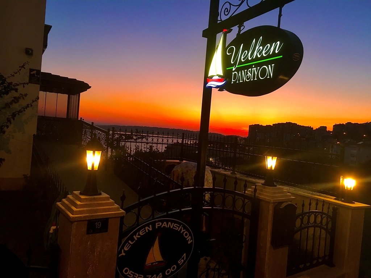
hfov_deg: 61.7
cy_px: 139
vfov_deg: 48.2
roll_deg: -4.4
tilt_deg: -0.4
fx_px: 311
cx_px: 186
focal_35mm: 29
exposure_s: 1/33
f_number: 2.2
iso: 125
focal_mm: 4.15
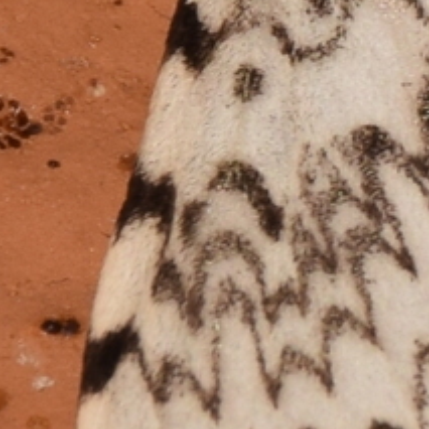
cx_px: 435
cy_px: 38
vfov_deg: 2.2
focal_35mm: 805
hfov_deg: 2.2
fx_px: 11287
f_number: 13
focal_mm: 140
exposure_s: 1/160
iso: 125
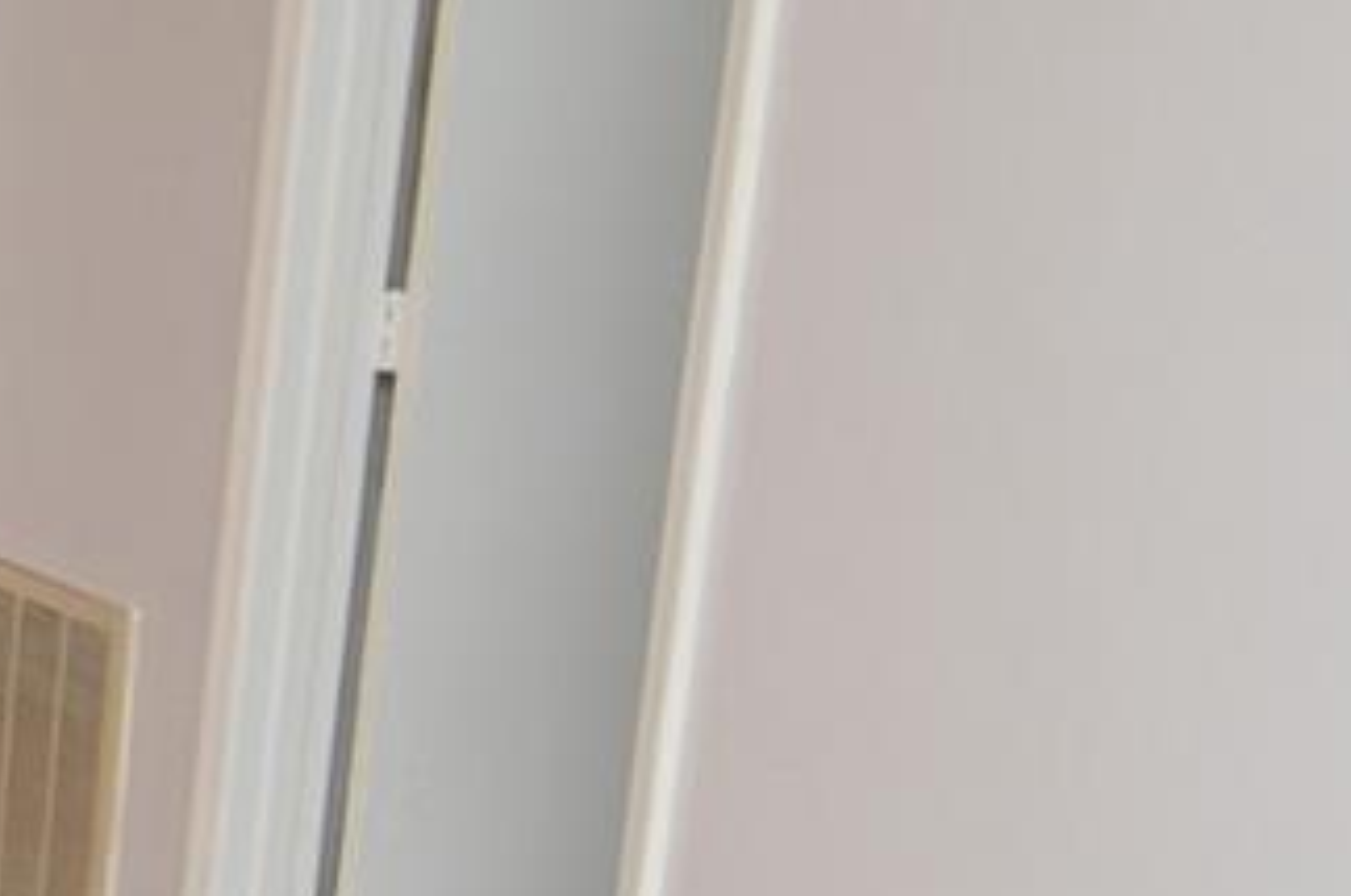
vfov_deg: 15.1
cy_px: 802
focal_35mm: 89
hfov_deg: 17.0
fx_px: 3335
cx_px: -1334
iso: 400
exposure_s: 1/60
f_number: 4
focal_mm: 12
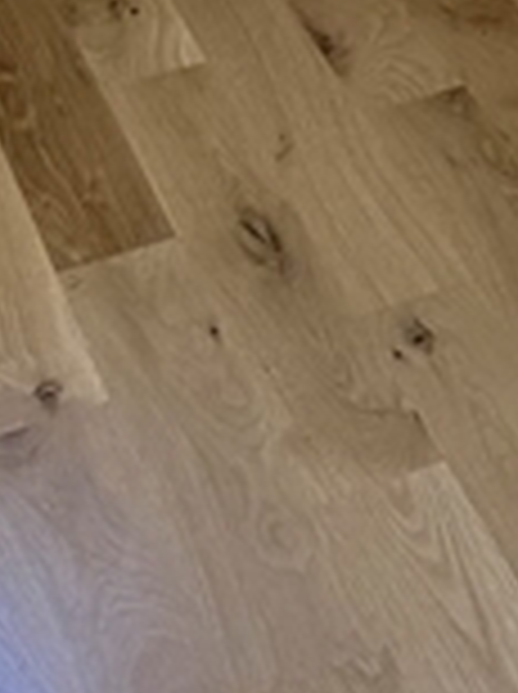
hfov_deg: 11.5
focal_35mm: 120
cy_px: -981
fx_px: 2401
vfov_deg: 12.7
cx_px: 896
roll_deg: -2.1
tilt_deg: -7.2
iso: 125
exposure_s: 1/233
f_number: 1.78
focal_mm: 6.76
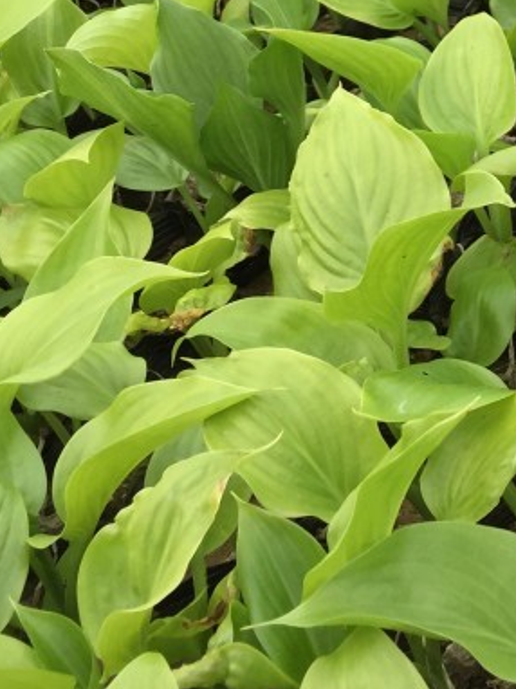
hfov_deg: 17.2
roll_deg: +14.1
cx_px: 644
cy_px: -67
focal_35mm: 81
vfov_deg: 22.8
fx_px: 1612
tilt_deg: -27.1
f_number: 2.2
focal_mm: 4.15
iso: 32
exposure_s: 1/527
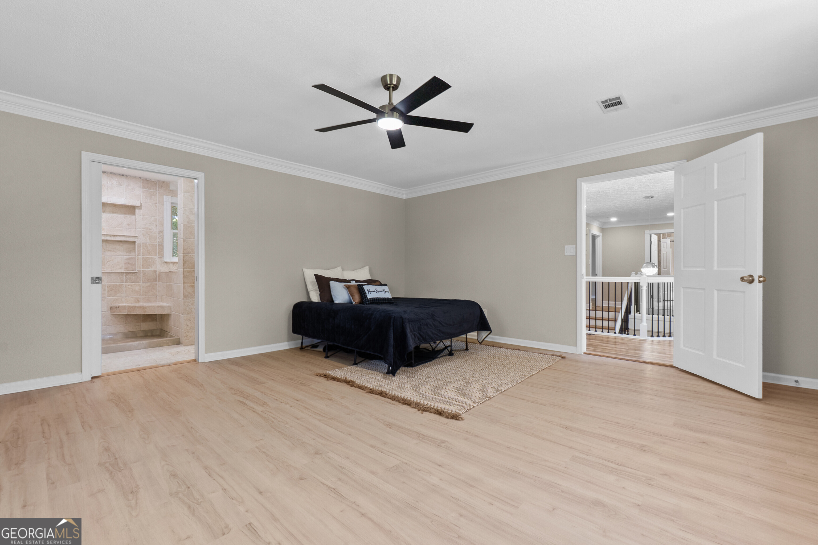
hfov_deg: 100.4
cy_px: 272
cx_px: 409
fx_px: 341
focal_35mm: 15
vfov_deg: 77.3
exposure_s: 2
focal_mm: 10
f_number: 10
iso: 100
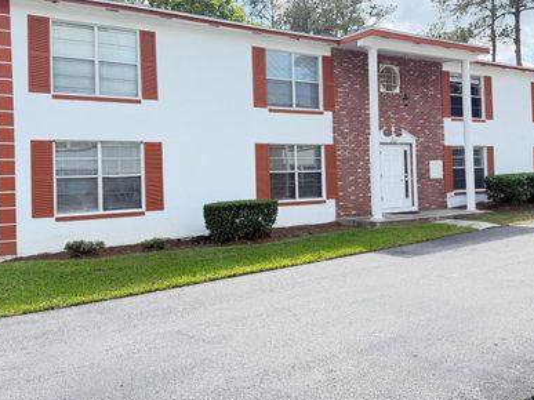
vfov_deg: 45.3
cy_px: 170
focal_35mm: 31
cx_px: 281
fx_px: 478
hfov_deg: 58.3
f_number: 1.78
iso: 100
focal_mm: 6.76
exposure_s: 1/992
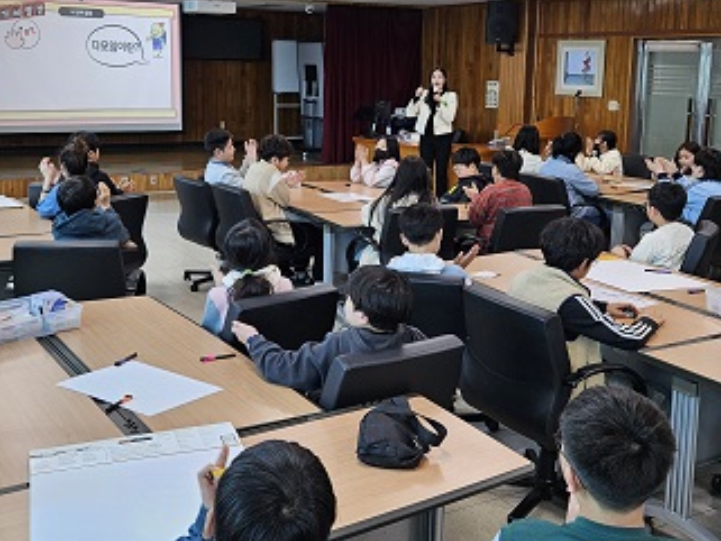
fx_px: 896
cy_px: 191
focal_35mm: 43
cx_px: 373
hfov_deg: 43.8
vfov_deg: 33.4
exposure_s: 1/120
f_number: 1.8
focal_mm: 5.4
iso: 64
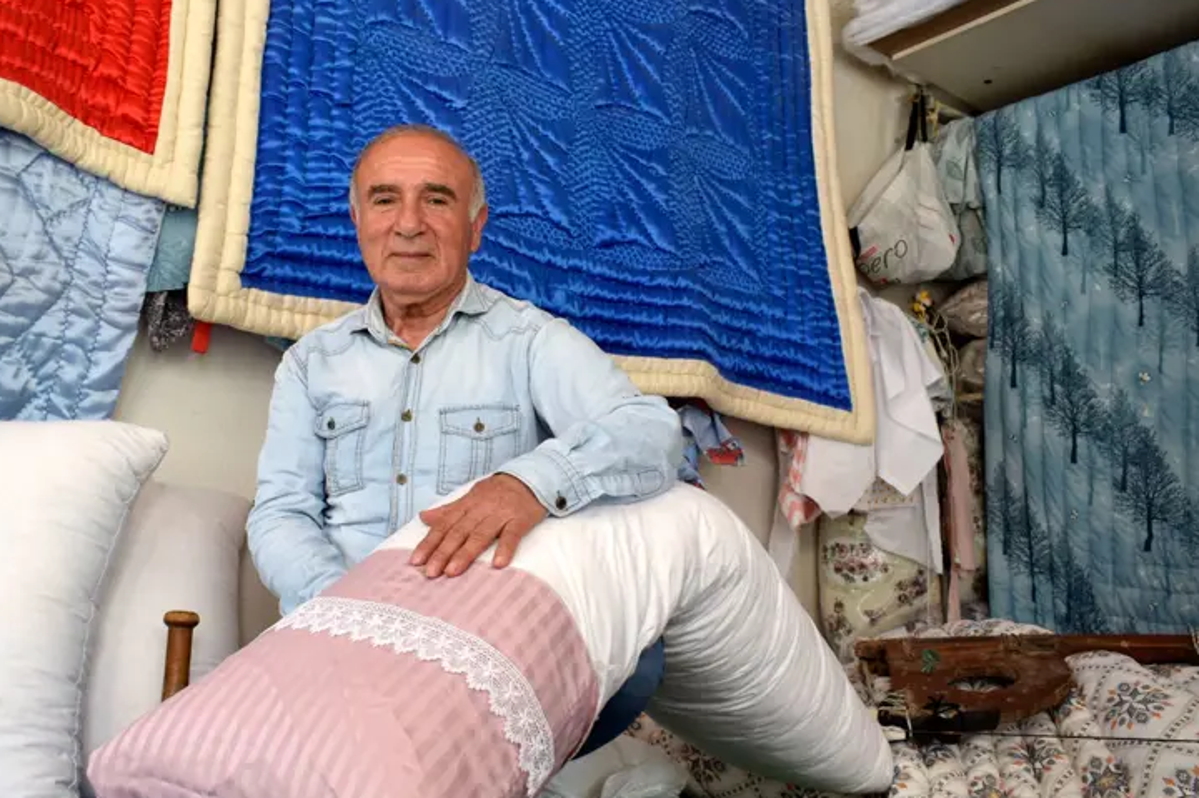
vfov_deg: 39.9
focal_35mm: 33
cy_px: 438
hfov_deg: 57.0
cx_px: 508
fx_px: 1098
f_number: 5
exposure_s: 1/100
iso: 400
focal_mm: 18
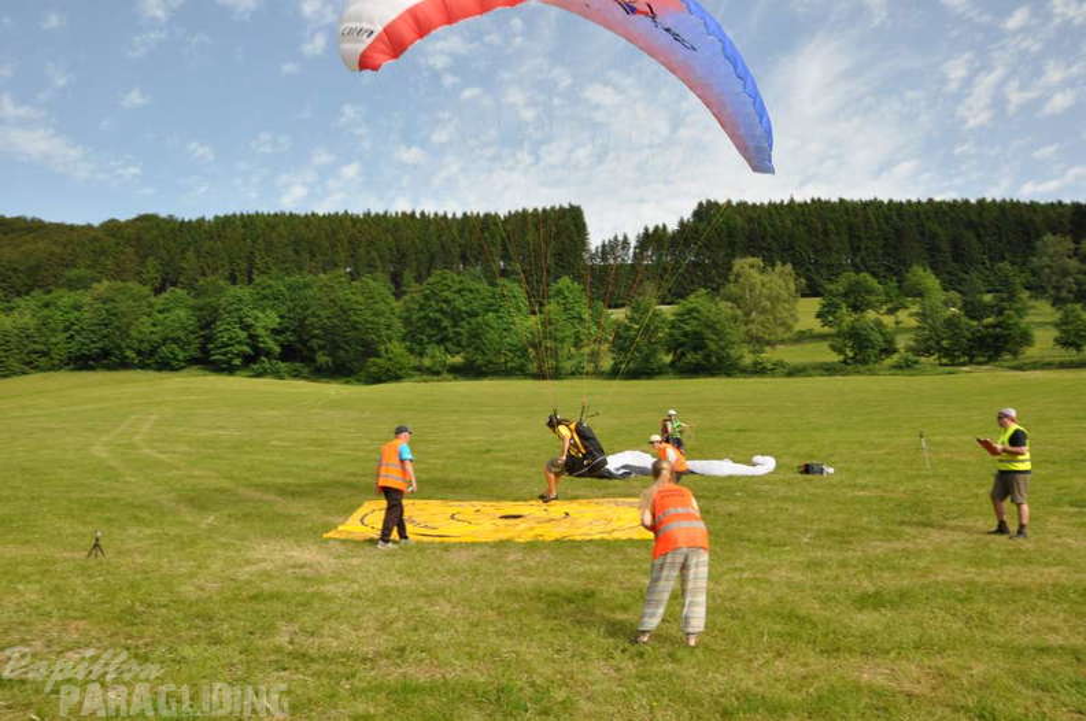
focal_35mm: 27
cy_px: 360
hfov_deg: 67.4
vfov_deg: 47.8
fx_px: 813
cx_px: 543
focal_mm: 18
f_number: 11
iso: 200
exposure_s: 1/125
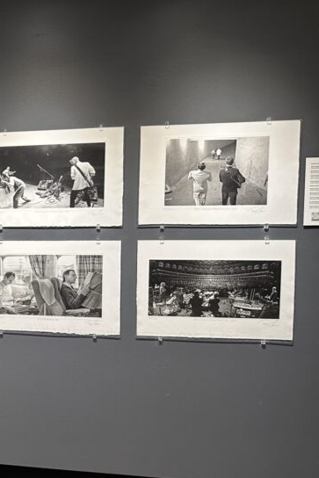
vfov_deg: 41.9
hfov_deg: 24.1
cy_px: 256
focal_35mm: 47
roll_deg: +0.8
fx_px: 624
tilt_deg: -5.6
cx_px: -124
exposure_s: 1/60
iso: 160
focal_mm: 6.86
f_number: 1.78
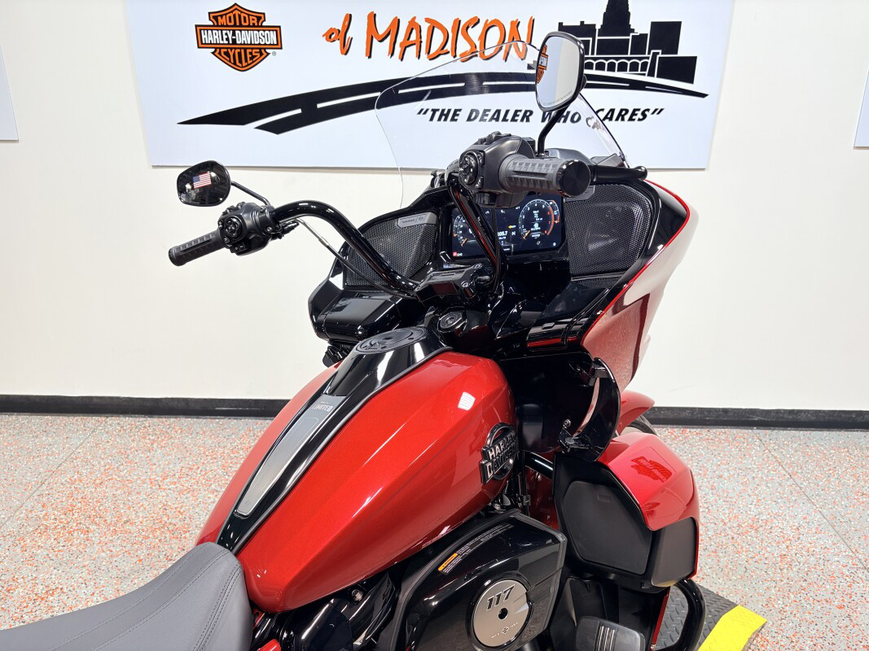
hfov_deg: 67.3
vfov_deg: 53.1
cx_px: 434
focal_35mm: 26
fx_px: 653
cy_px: 326
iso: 50
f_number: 1.6
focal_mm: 5.96
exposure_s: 1/120
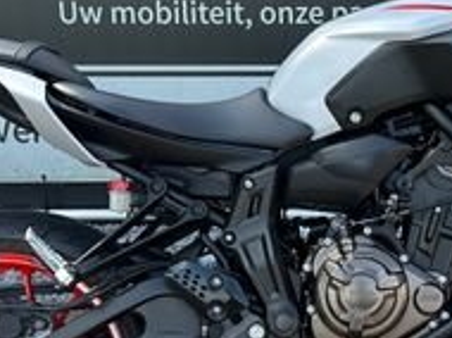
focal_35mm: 81
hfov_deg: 23.7
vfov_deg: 18.2
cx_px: 373
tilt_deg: -11.2
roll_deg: -0.5
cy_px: 150
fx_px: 1056
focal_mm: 6.86
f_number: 1.78
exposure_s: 1/549
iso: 80
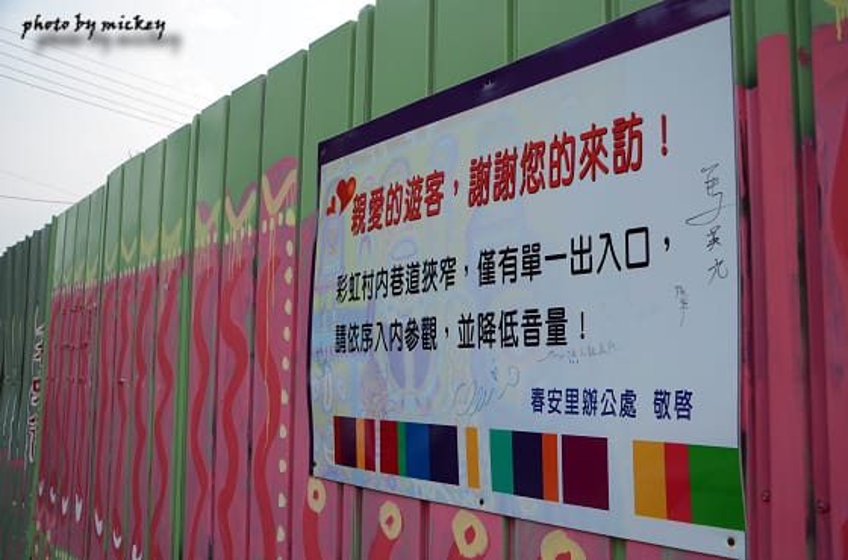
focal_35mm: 32
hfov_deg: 59.6
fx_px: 740
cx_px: 424
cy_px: 280
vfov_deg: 41.5
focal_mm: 21
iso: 400
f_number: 3.5
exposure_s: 1/500
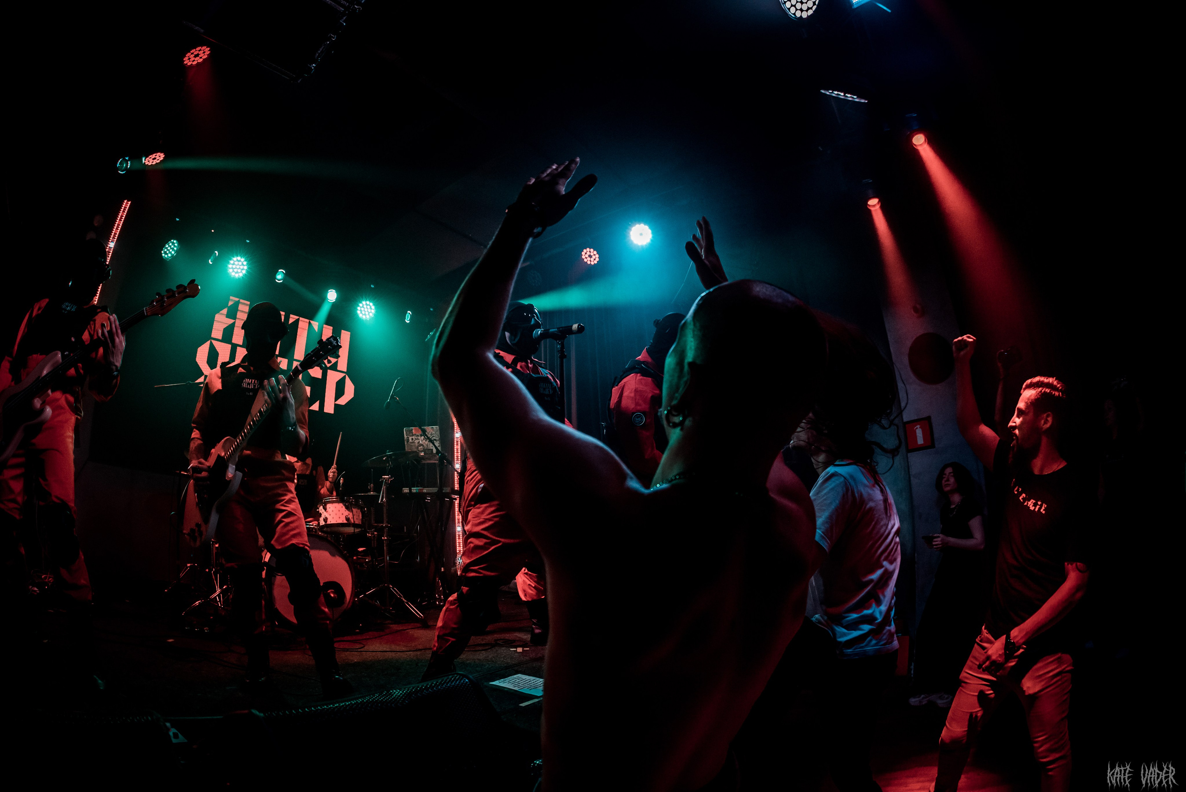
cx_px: 593
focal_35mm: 15
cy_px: 396
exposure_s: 1/400
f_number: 3.5
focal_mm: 15
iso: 2000
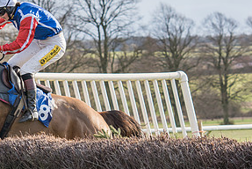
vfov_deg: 5.9
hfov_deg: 8.7
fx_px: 1647
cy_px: 108
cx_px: 20
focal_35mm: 235
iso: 400
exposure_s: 1/1250
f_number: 4
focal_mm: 70
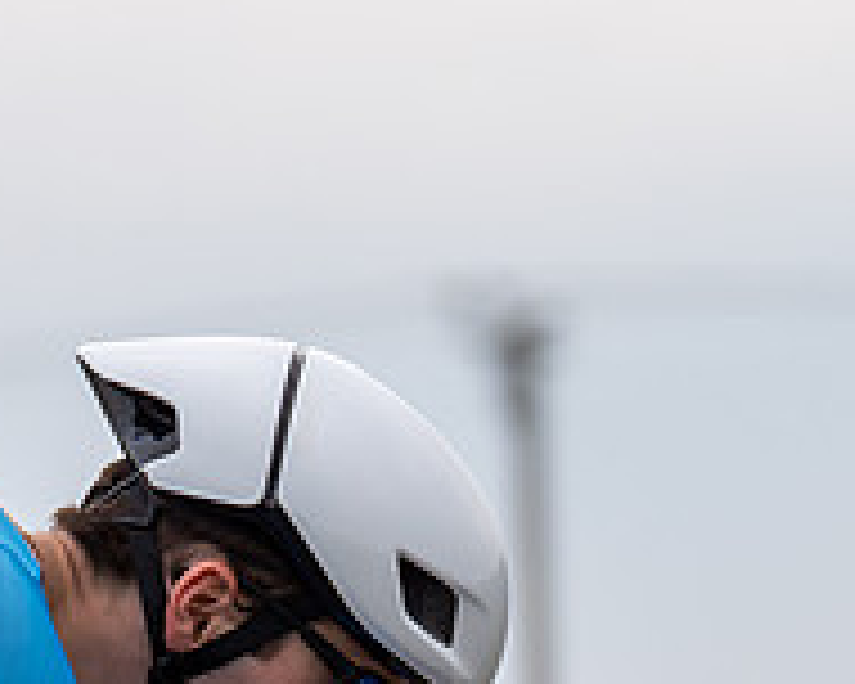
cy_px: 604
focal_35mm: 535
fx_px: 13538
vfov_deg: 2.9
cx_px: -389
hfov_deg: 3.6
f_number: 2.8
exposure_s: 1/800
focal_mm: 99
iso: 200
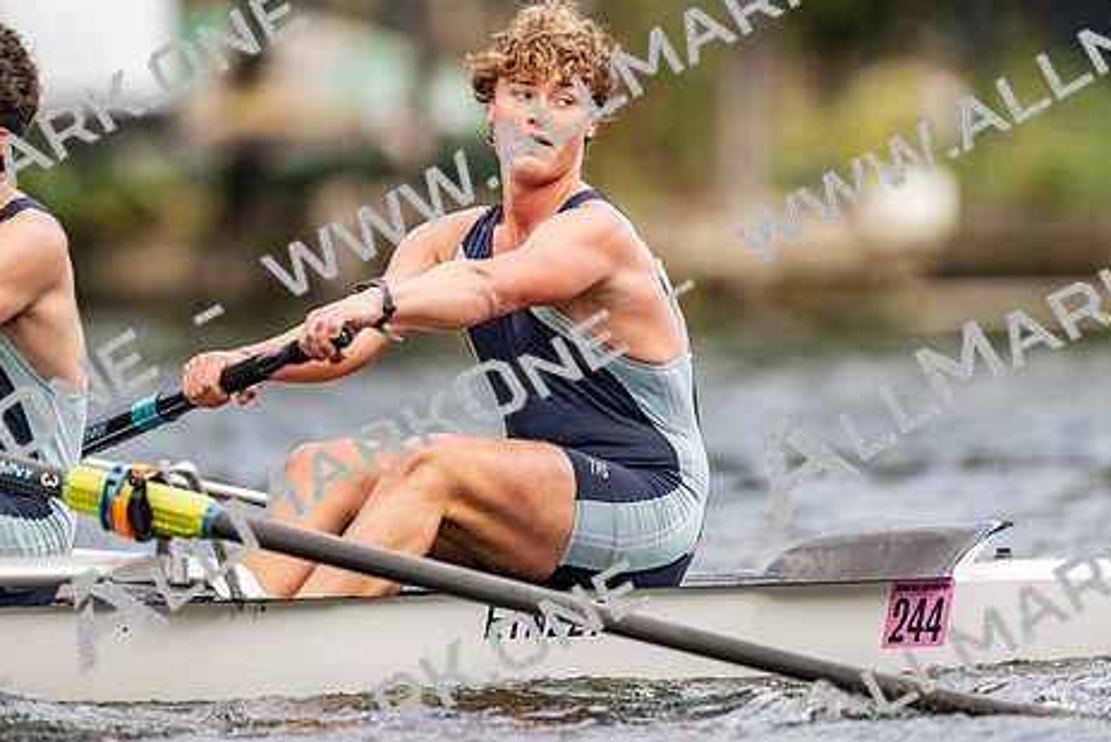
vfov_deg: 1.8
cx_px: 558
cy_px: 303
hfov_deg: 2.7
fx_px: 23159
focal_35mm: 750
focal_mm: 600
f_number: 4
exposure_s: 1/2500
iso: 560
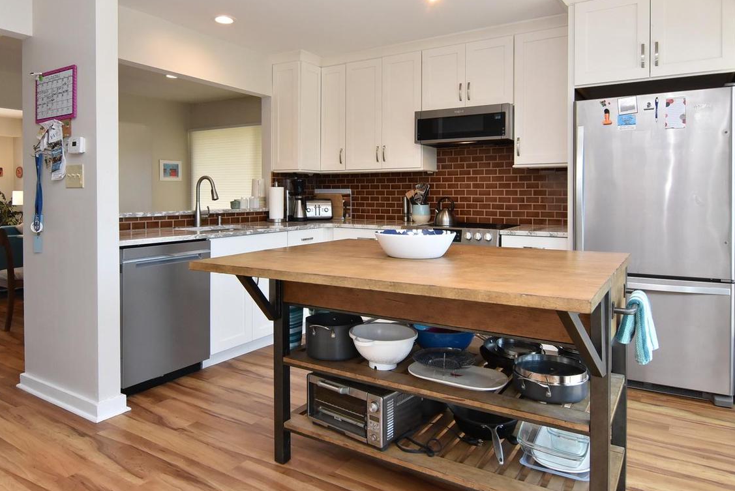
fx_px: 470
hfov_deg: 76.1
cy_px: 201
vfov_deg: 54.9
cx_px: 361
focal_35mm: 23
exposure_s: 1/80
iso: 800
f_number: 8
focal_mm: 12
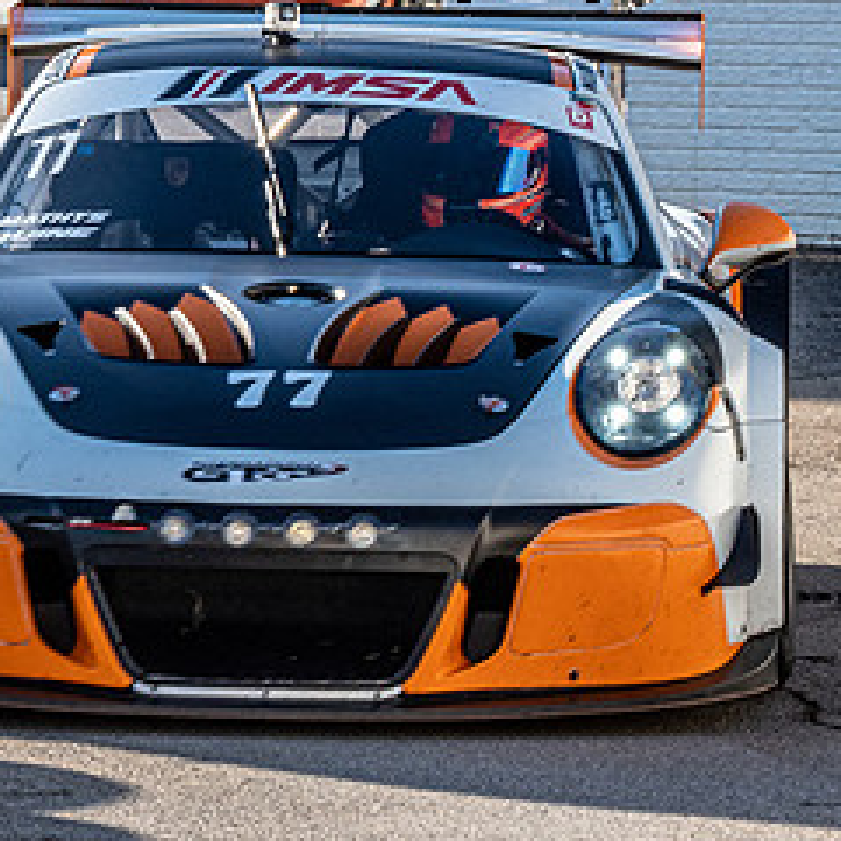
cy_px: 260
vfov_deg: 5.5
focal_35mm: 319
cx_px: 276
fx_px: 8768
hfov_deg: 5.5
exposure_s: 1/80
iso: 500
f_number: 18
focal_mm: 75
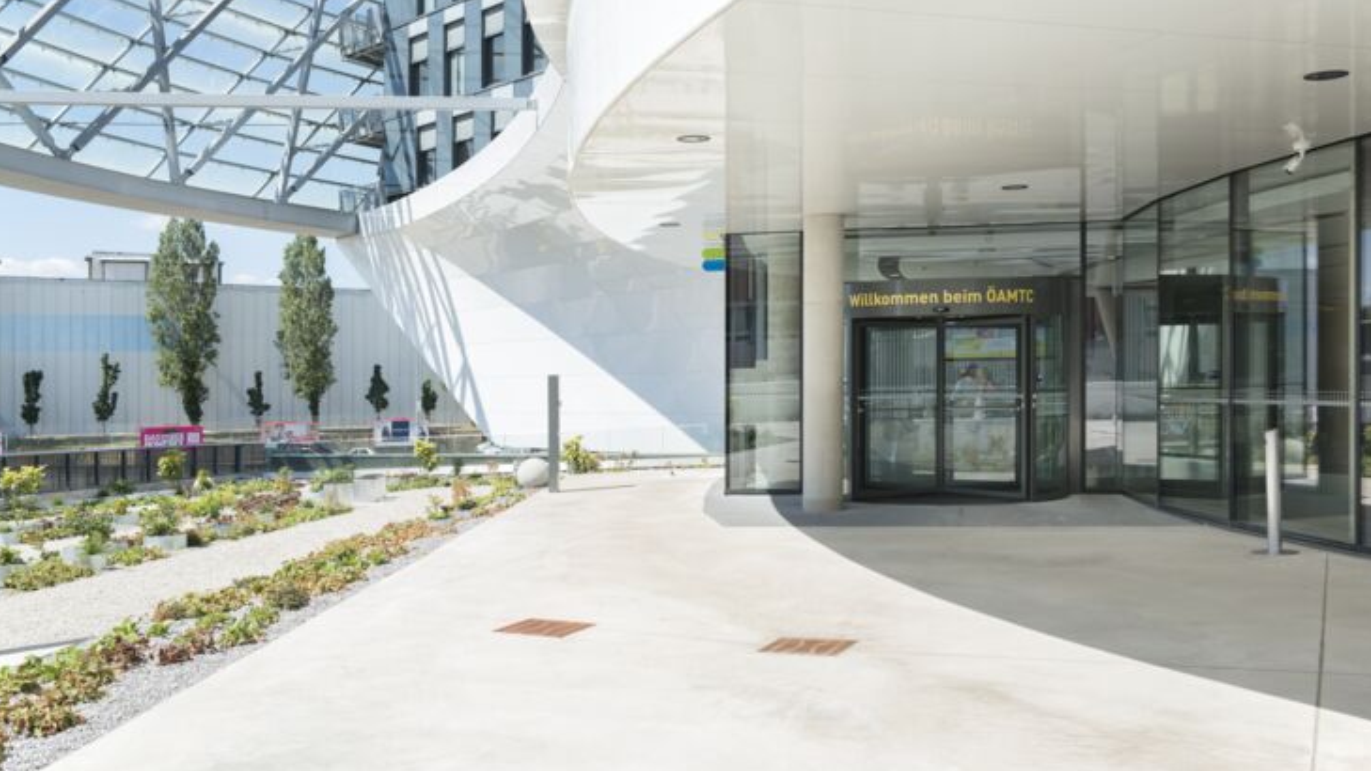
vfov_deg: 32.0
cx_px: 686
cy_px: 353
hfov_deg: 54.0
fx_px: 1345
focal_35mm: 37
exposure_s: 1/320
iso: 160
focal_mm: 35
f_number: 7.1
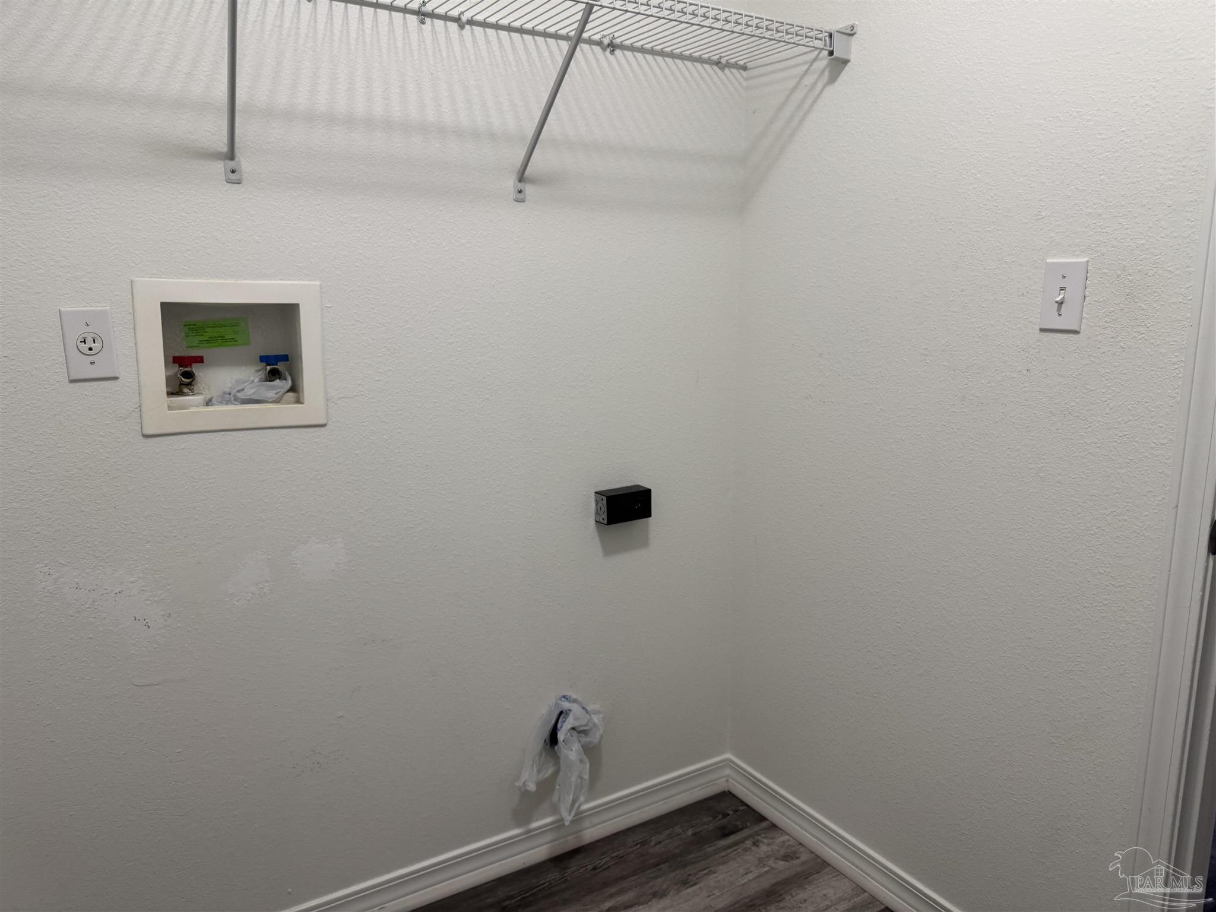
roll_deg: -0.6
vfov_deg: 56.8
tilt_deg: -11.0
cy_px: 456
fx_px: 843
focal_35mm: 24
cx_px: 608
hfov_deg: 71.6
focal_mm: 6.76
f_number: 1.78
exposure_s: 1/120
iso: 200
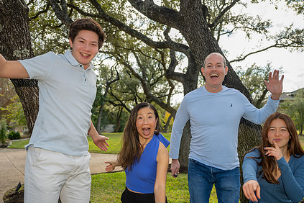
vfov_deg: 37.7
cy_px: 124
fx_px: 296
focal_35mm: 35
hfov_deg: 54.4
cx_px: 152
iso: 100
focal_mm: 25.5
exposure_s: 1/800
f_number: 2.8
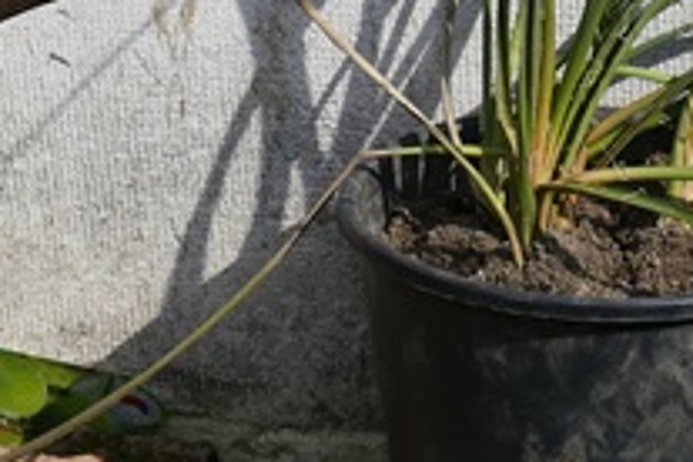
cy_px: 33
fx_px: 2329
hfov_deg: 16.5
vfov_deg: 11.2
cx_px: 733
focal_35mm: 121
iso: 125
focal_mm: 9.12
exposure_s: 1/500
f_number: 5.6
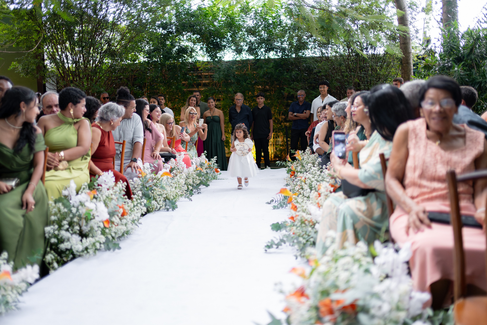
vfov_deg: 37.6
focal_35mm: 35
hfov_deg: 54.1
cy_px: 162
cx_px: 243
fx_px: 477
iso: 2500
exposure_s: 1/1000
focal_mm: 35
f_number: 1.4
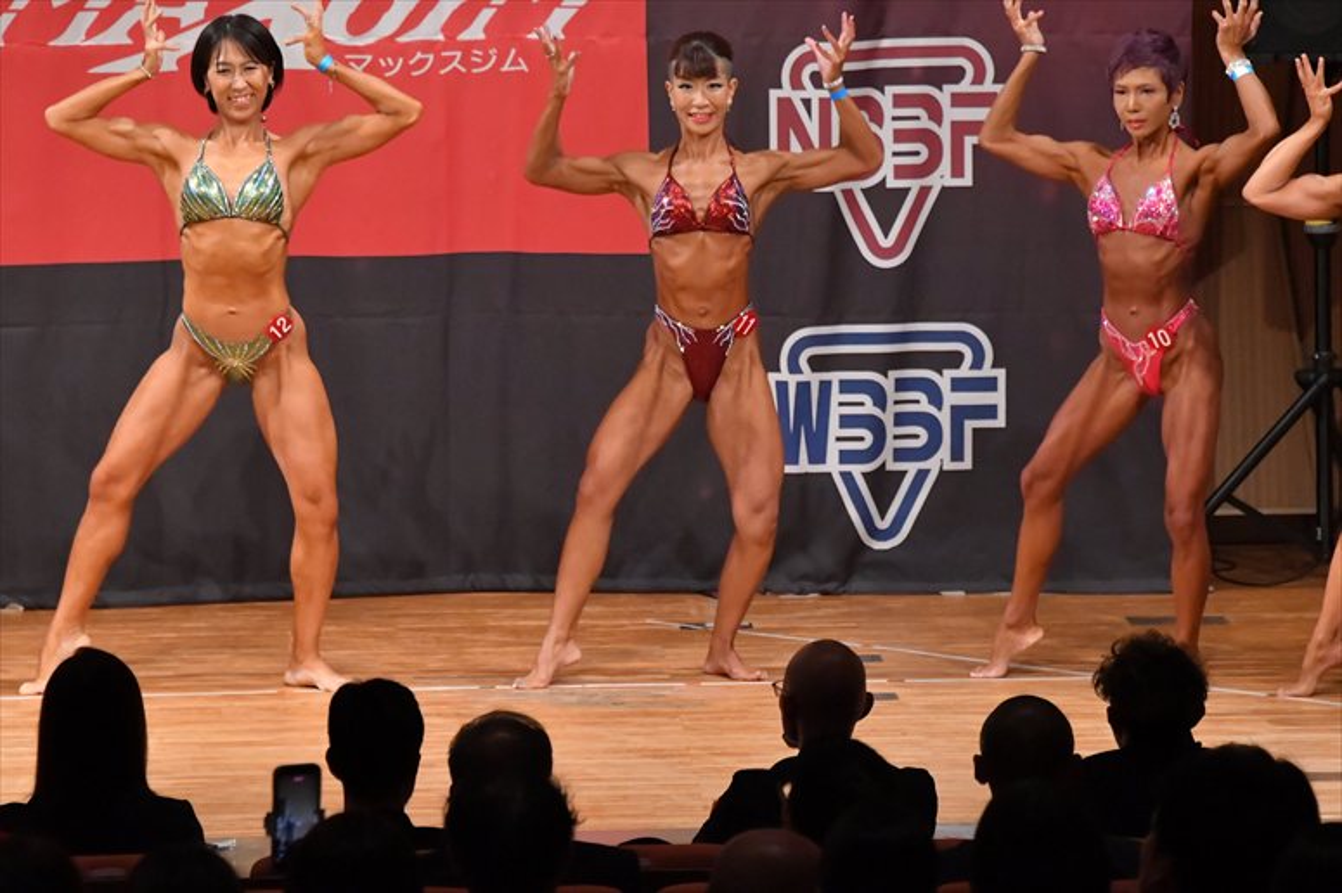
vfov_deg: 5.4
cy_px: 446
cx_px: 671
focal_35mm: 255
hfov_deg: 8.1
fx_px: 9501
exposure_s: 1/400
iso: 9000
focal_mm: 170
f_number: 5.6
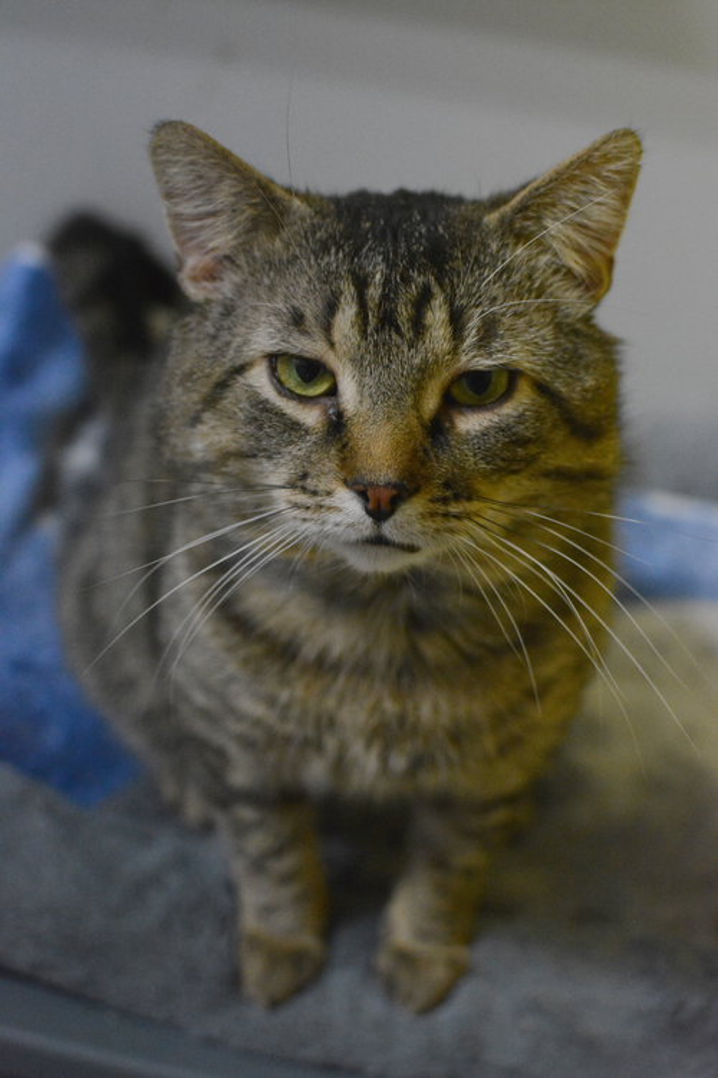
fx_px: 1571
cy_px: 539
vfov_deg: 37.9
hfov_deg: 25.8
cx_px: 359
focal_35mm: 52
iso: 3200
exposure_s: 1/250
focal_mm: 35
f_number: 3.2
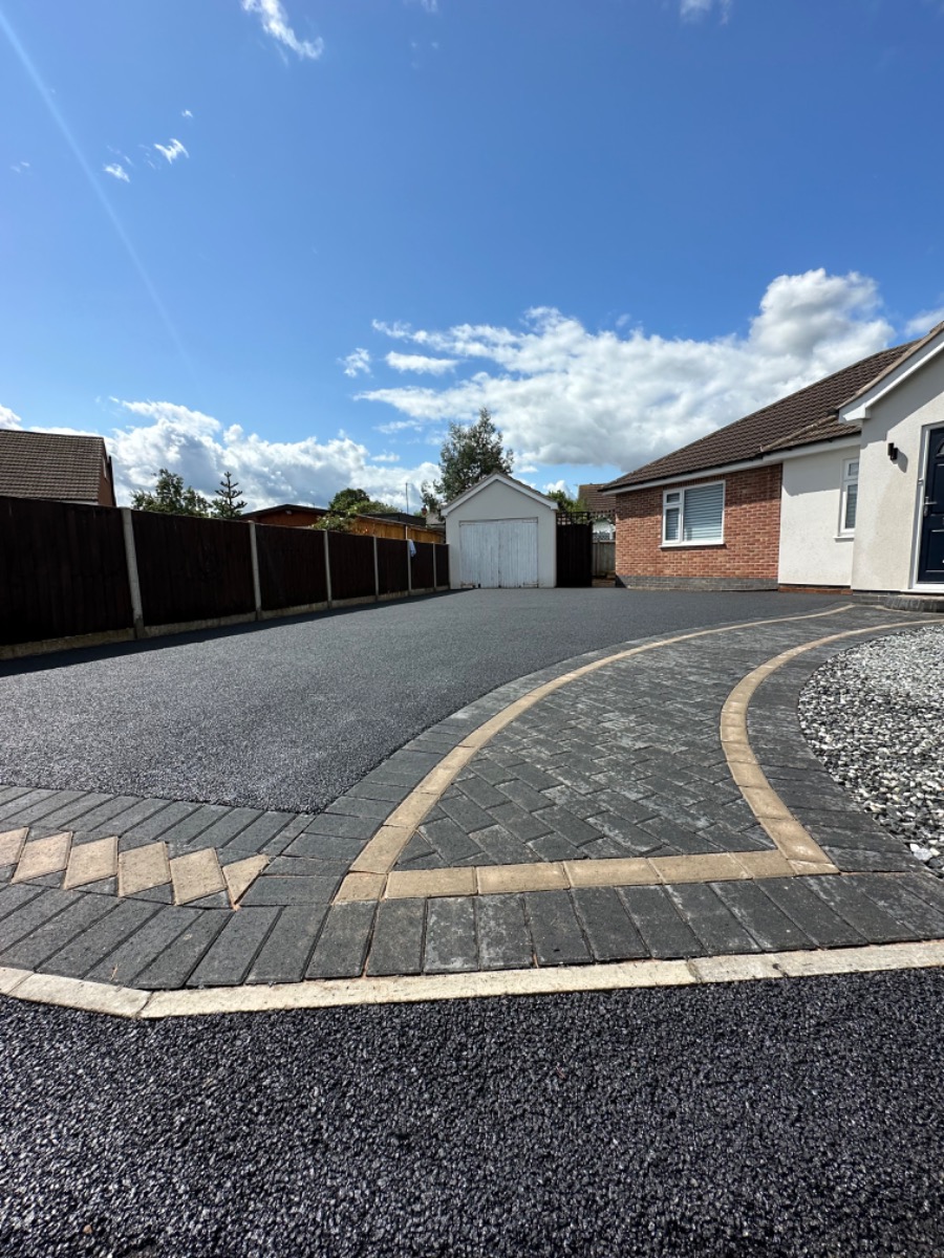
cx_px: 472
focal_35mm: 14
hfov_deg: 85.7
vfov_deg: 102.1
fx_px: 509
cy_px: 629
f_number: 2.2
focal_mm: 2.22
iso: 50
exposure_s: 1/2747
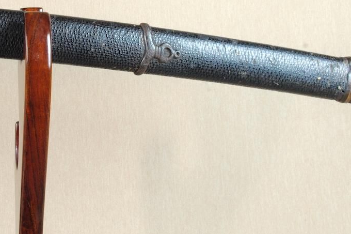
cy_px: 25
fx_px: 663
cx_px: 45
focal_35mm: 68
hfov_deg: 28.7
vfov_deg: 19.6
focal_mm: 22
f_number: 11
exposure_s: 1/2
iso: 400
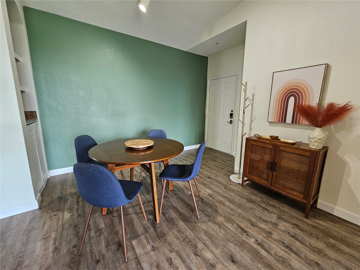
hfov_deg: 106.2
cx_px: 180
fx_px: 135
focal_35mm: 13
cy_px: 135
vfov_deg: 89.9
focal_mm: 2.2
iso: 320
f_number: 2.2
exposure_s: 1/40
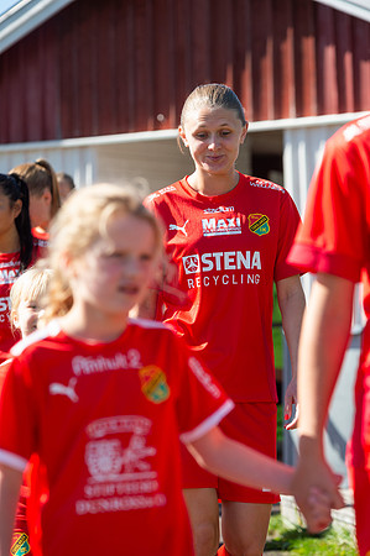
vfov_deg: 15.8
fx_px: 2009
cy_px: 278
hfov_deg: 10.5
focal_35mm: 130
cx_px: 185
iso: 360
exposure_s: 1/1250
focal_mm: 130
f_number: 5
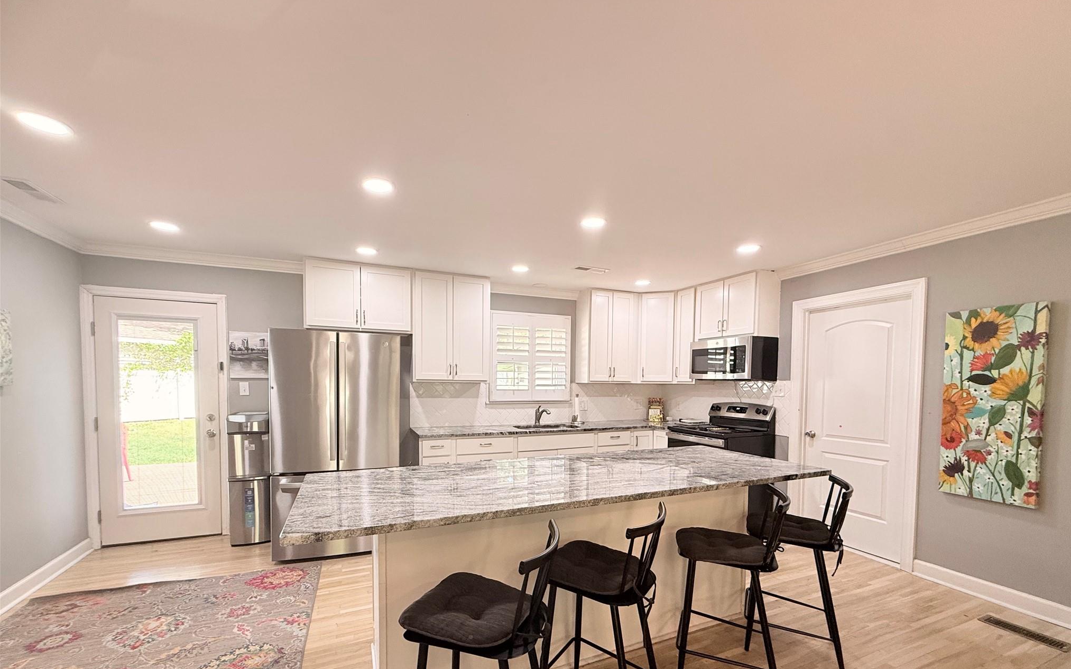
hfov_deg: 101.5
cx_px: 541
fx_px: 438
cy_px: 401
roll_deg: +0.1
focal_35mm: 15
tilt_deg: -2.4
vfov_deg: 74.0
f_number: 2.2
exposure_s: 1/120
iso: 200
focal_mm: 2.22
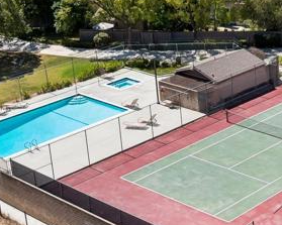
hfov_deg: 20.9
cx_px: 332
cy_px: 51
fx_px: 718
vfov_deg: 17.7
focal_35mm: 86
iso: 120
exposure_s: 1/120
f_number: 2.8
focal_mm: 12.3
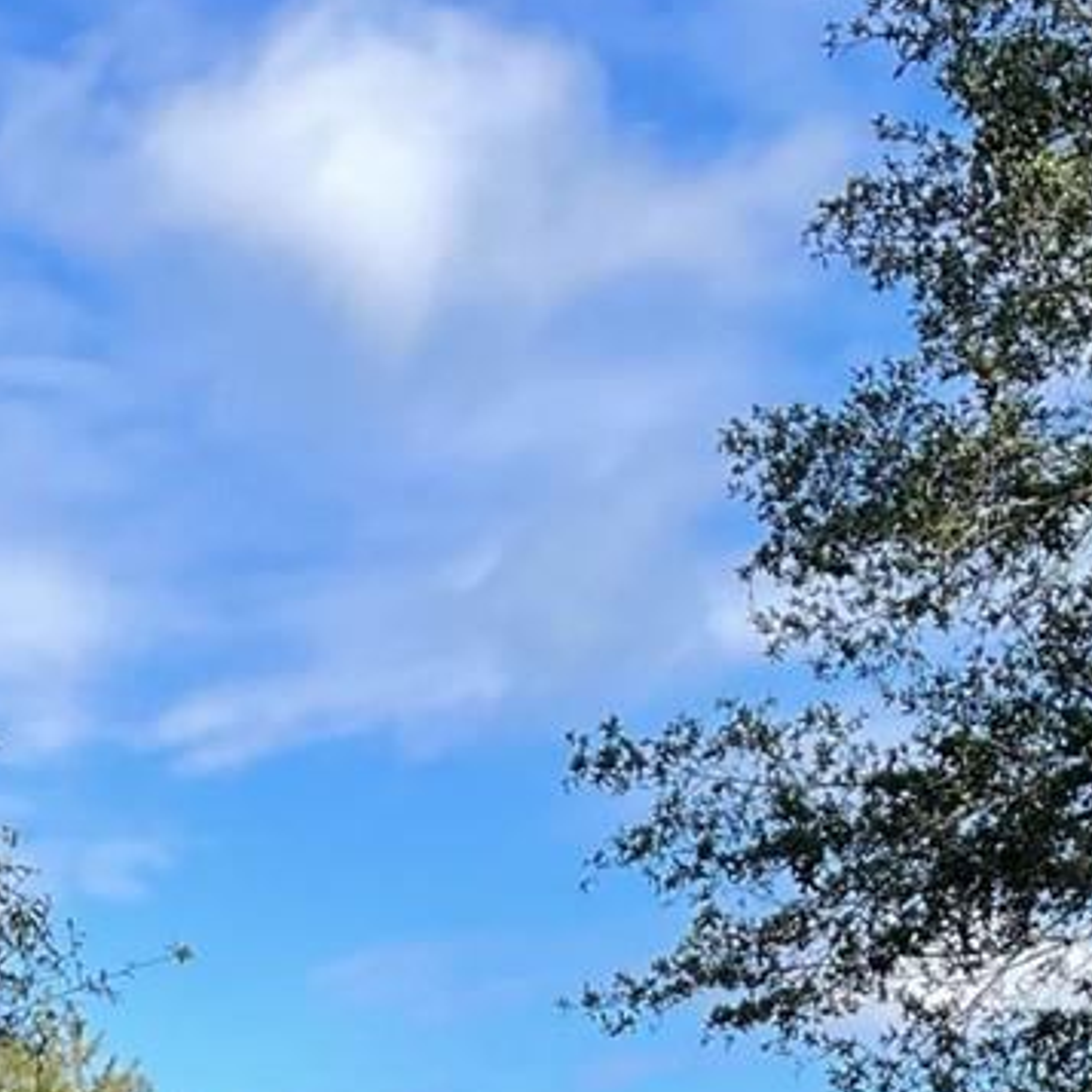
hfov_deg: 16.7
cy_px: 1799
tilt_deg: -2.8
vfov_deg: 15.2
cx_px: 159
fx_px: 3676
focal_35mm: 103
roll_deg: -0.7
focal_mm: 5.1
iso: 32
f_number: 1.6
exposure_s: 1/969
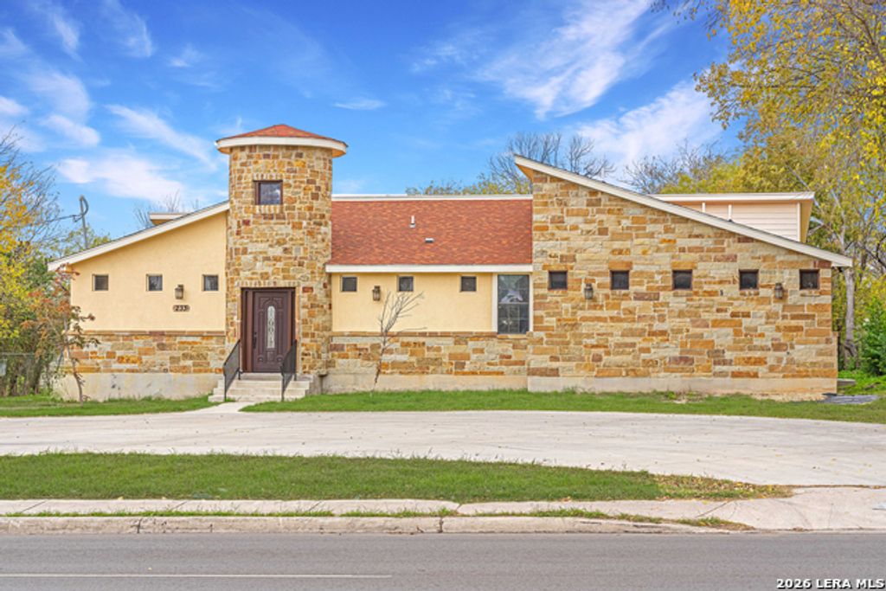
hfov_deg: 32.9
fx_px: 1501
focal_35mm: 61
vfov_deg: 22.3
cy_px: 296
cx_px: 443
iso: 400
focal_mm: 61
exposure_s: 1/1600
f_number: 7.1
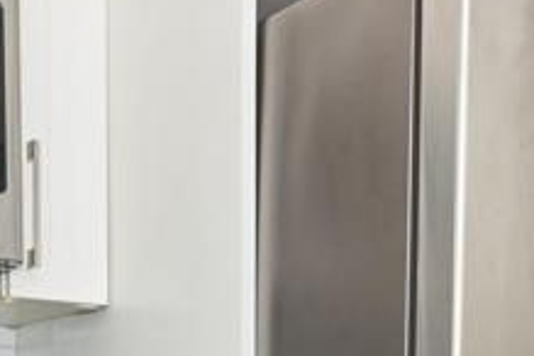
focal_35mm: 84
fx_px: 1246
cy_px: 651
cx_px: 237
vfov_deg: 14.3
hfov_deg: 24.2
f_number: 8
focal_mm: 17
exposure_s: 1/125
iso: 1000
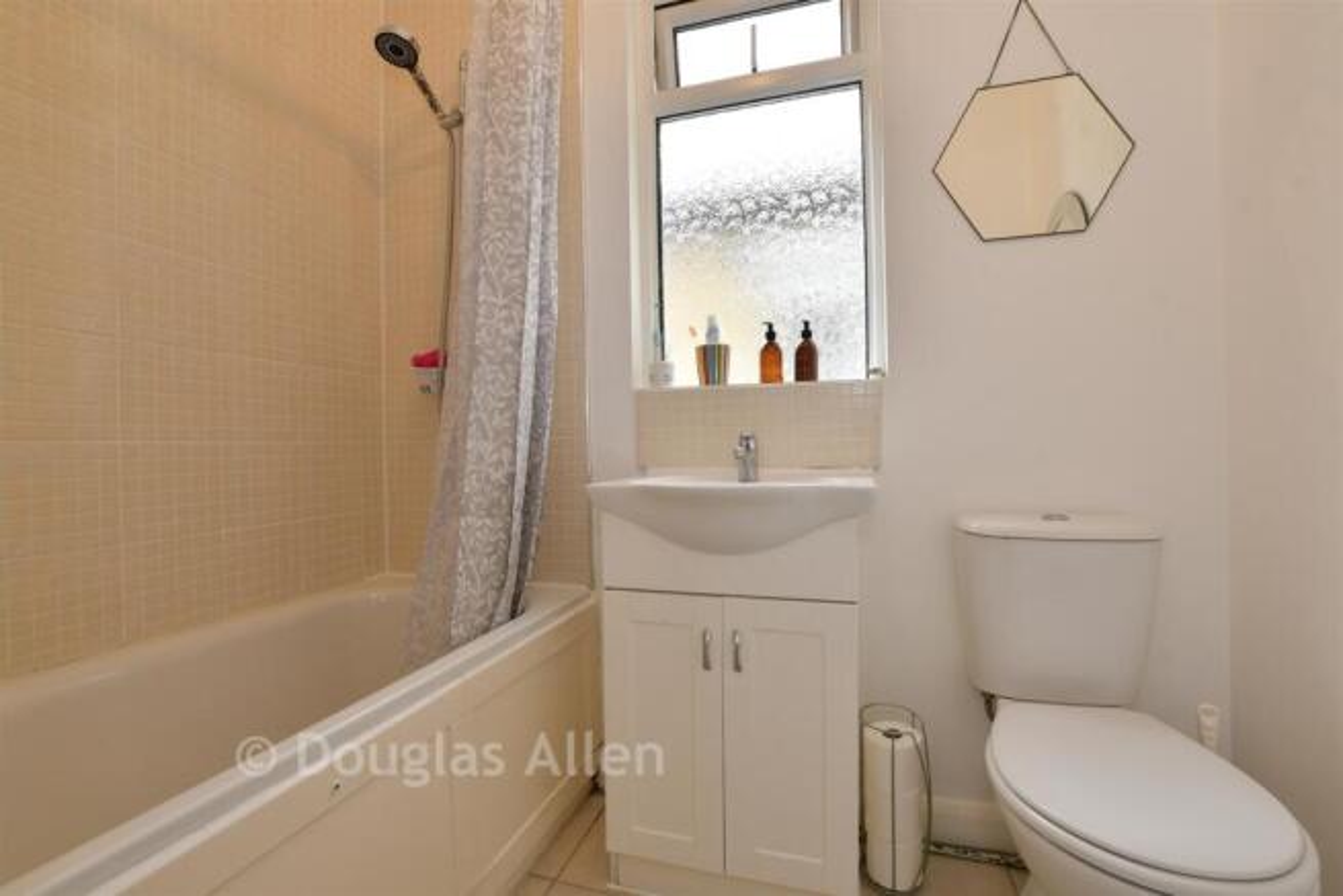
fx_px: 560
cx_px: 672
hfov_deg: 100.4
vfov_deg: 77.4
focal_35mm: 15
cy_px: 448
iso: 125
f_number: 8
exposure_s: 1/20
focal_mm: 10
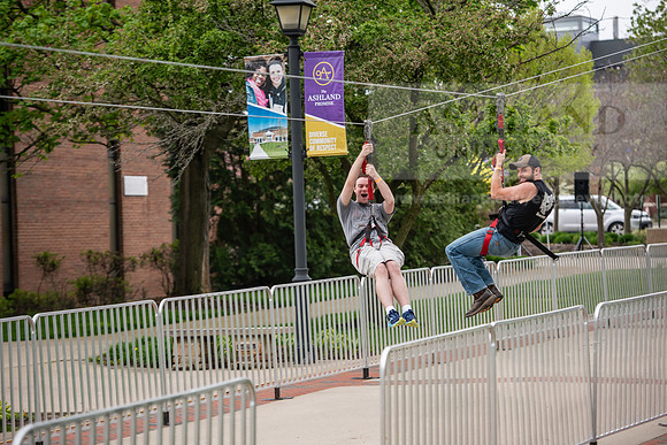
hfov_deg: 16.8
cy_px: 222
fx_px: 2261
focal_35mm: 122
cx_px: 334
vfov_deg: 11.2
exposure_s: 1/500
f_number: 3.5
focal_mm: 122
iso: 400
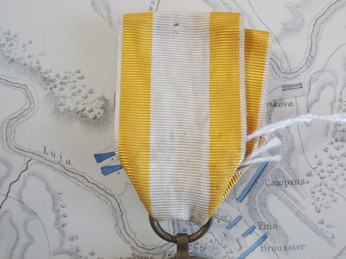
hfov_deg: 43.9
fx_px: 430
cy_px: 130
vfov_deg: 33.6
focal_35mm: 43
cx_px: 173
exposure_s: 1/30
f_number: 3.3
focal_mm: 6.1
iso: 125
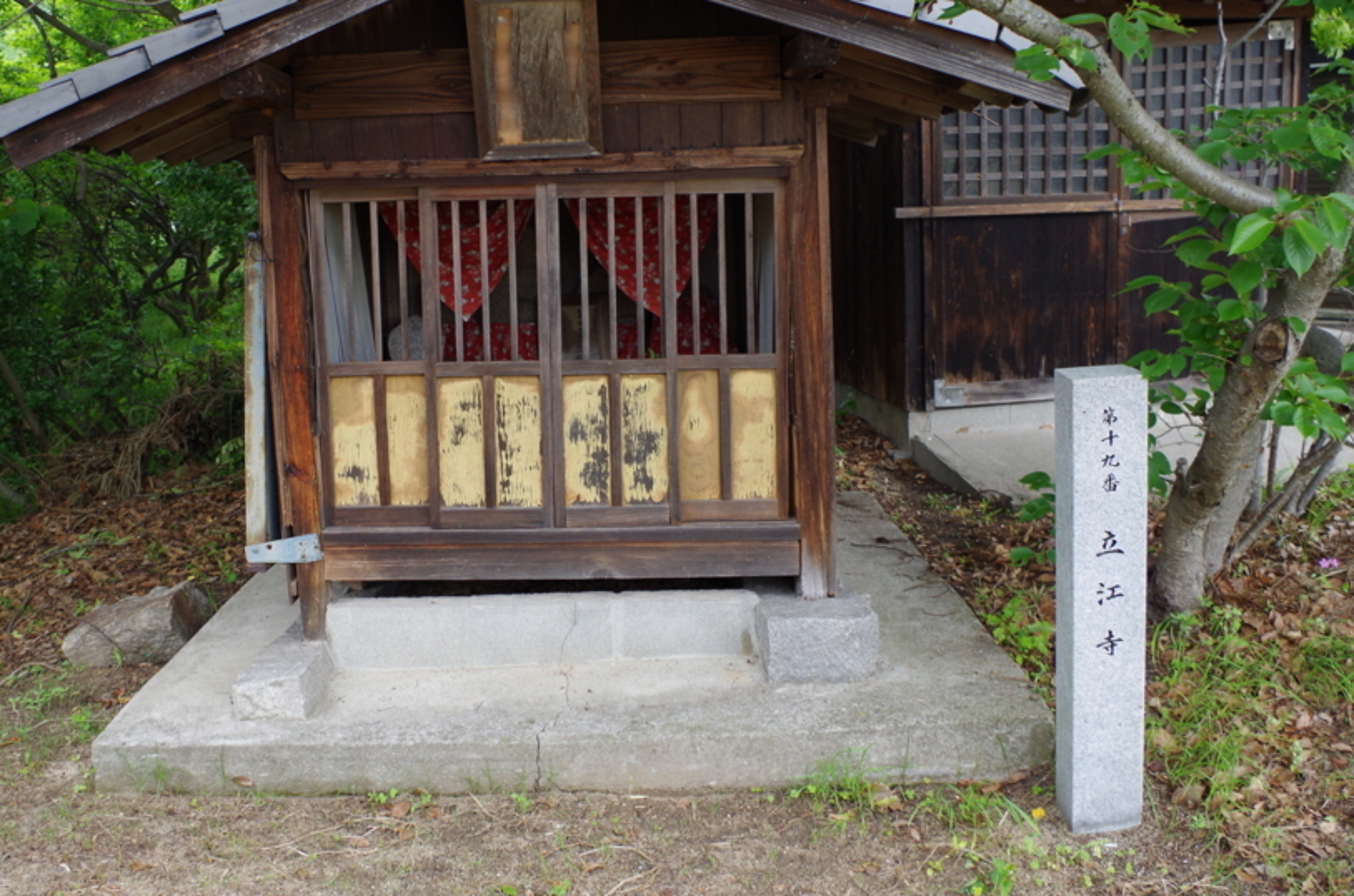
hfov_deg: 55.7
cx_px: 573
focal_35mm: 34
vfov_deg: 38.7
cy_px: 405
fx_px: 1276
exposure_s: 1/125
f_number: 5
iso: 200
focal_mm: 18
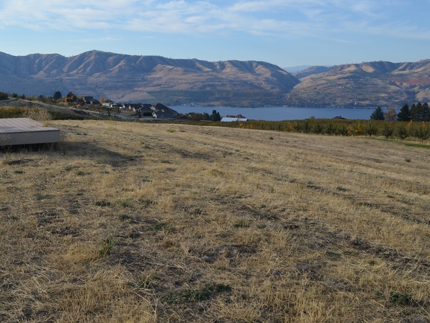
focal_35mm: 38
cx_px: 176
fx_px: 472
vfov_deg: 37.7
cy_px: 168
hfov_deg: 48.7
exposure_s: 1/250
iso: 110
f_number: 8
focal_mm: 18
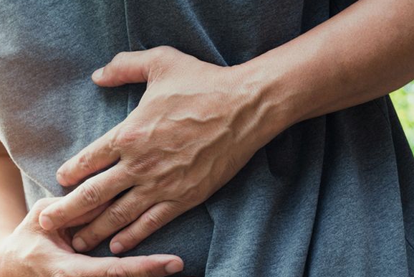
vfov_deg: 16.5
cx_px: 140
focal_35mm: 83
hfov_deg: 24.3
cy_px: 172
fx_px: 955
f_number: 5.6
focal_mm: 40
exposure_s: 1/20
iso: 200
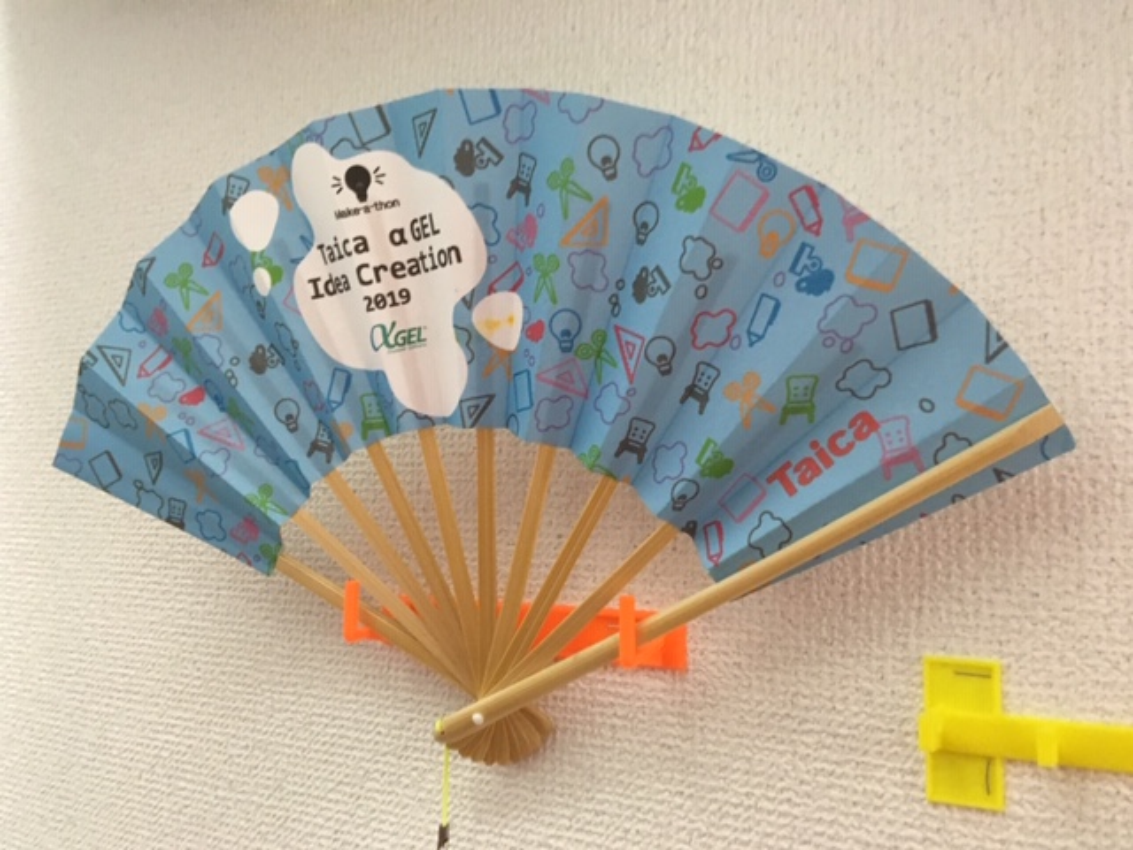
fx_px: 949
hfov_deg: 61.7
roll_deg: -2.9
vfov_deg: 48.2
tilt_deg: +6.2
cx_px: 566
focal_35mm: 29
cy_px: 425
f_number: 2.2
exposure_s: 1/20
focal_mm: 4.15
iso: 200
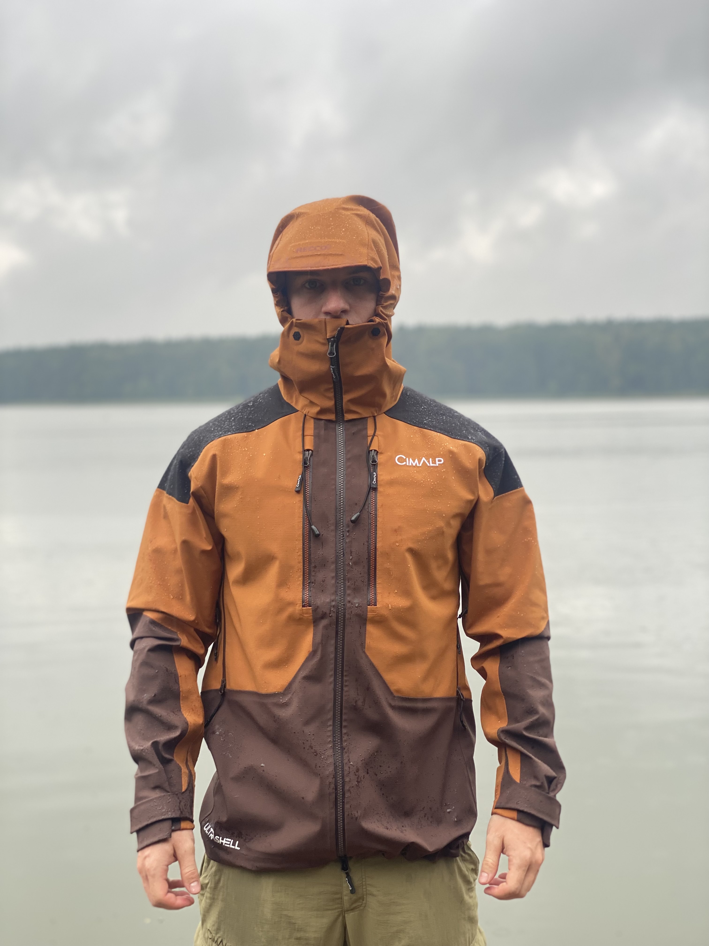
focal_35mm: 52
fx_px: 1420
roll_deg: +0.5
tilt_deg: -2.1
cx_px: 354
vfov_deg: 36.8
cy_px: 473
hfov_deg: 28.0
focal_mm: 6
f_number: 2
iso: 20
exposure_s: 1/122
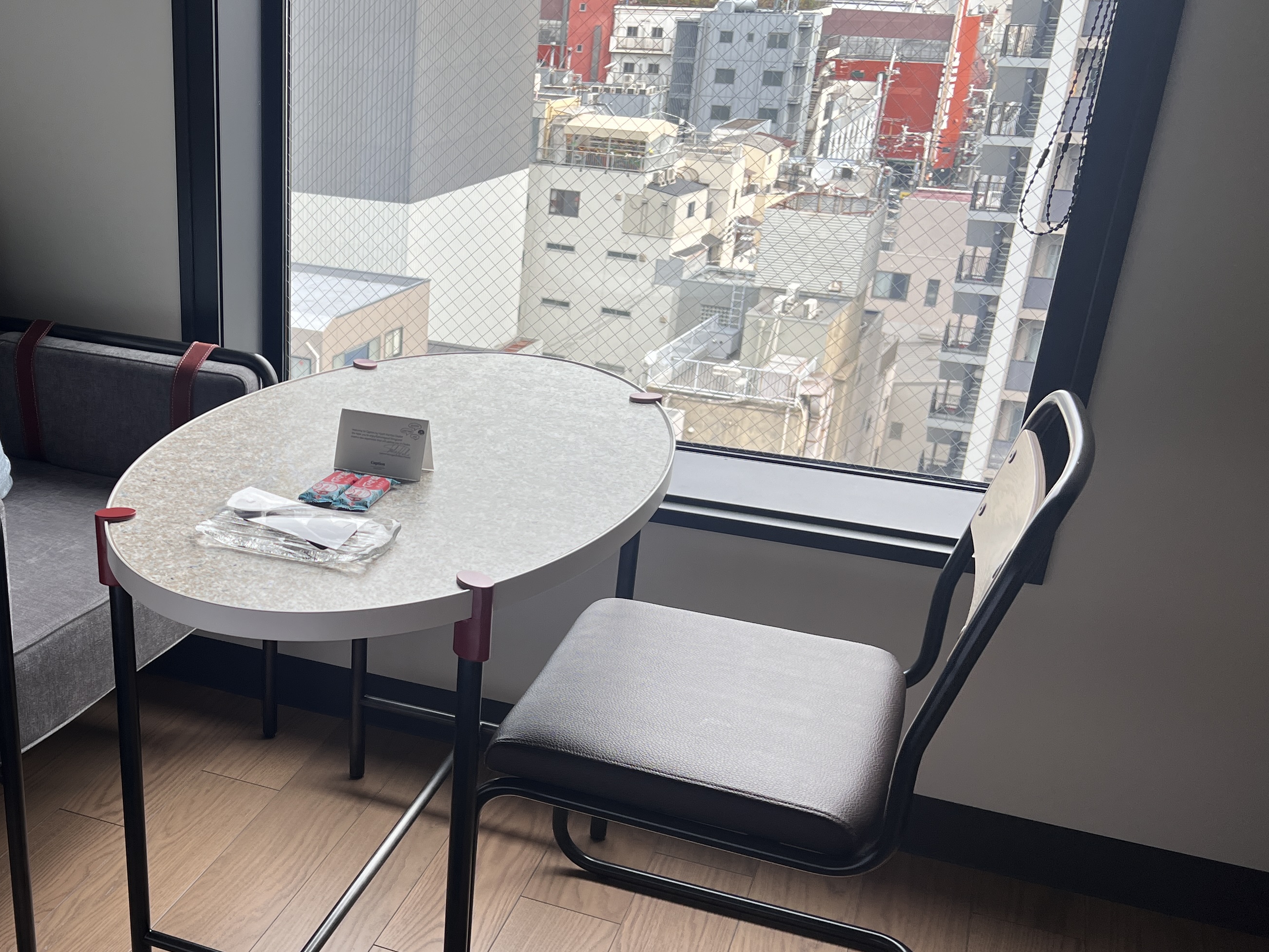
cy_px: 623
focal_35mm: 40
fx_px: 1466
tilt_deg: -24.6
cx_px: 304
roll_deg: +0.2
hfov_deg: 45.1
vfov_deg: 35.7
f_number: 1.5
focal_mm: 5.7
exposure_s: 1/207
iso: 40
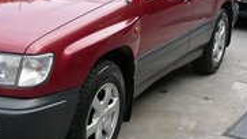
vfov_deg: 14.2
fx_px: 550
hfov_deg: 25.1
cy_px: 3
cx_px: 66
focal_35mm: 84
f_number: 2.8
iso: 100
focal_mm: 5.8
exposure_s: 1/500
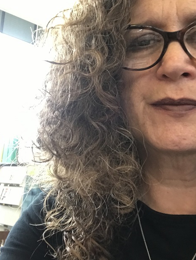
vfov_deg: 39.4
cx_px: 71
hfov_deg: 30.2
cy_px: 101
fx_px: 362
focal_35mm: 48
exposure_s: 1/30
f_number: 2.2
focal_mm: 2.87
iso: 100
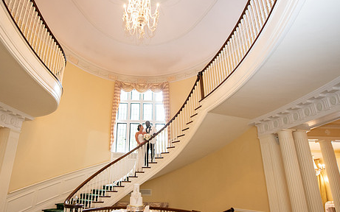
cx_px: 147
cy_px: 128
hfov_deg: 84.6
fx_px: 185
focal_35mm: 20
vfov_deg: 59.1
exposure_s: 1/80
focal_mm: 14
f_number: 2.8
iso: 1000
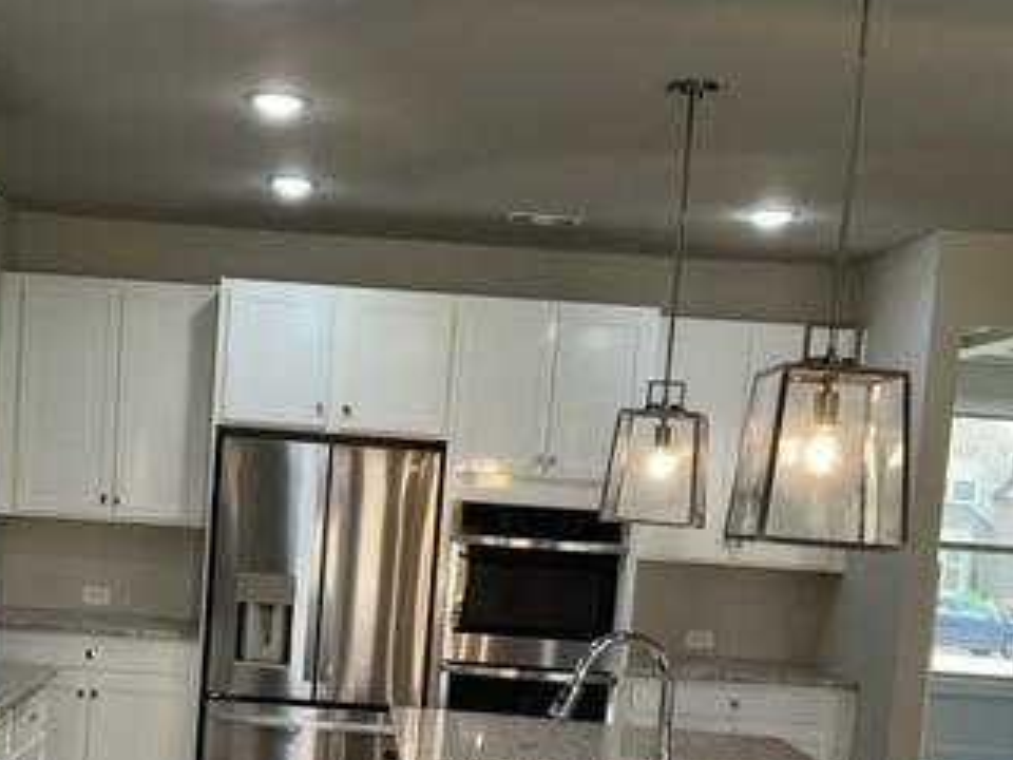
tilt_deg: -4.4
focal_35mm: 52
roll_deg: -4.0
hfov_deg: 36.3
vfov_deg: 27.5
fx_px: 1522
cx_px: 310
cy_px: 605
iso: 64
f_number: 1.5
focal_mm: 5.7
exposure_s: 1/120
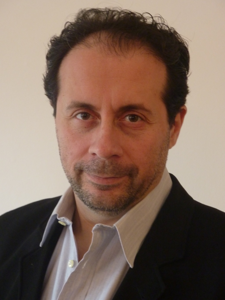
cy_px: 150
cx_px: 112
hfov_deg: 11.6
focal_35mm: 128
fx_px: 1109
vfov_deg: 15.4
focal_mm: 21
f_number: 4.4
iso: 400
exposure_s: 1/8
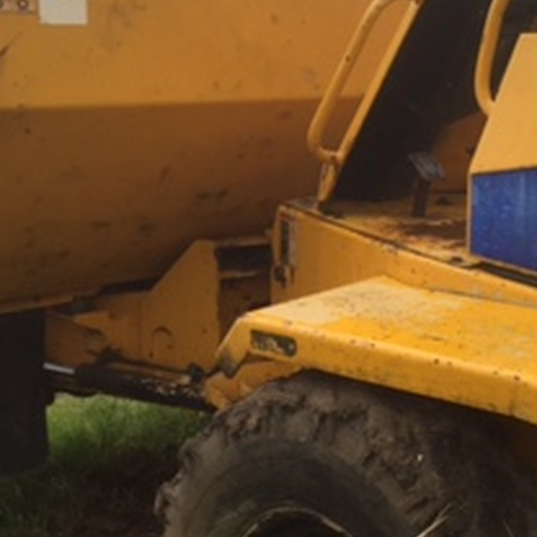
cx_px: 382
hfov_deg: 21.8
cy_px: 279
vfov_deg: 21.9
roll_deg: +0.4
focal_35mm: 79
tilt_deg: -12.0
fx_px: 1387
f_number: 2.2
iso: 32
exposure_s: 1/110
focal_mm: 4.15
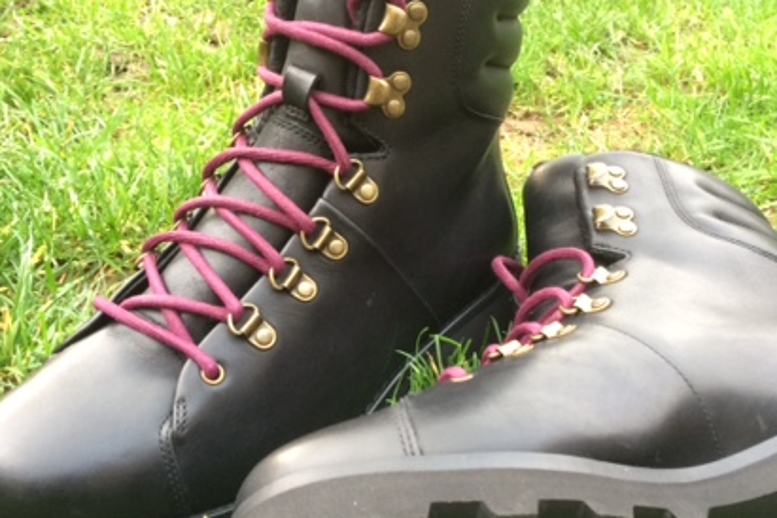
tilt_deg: -26.9
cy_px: 242
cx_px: 473
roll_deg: -2.8
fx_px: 1014
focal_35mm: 47
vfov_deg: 28.6
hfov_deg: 41.7
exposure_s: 1/30
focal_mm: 4.15
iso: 80
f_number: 2.2
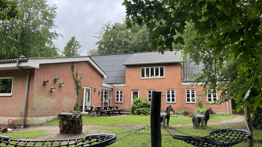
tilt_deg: +9.0
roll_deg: -0.7
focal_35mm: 29
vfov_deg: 40.2
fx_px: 201
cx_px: 131
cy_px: 73
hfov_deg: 66.1
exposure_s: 1/317
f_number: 1.6
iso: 50
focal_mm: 5.1
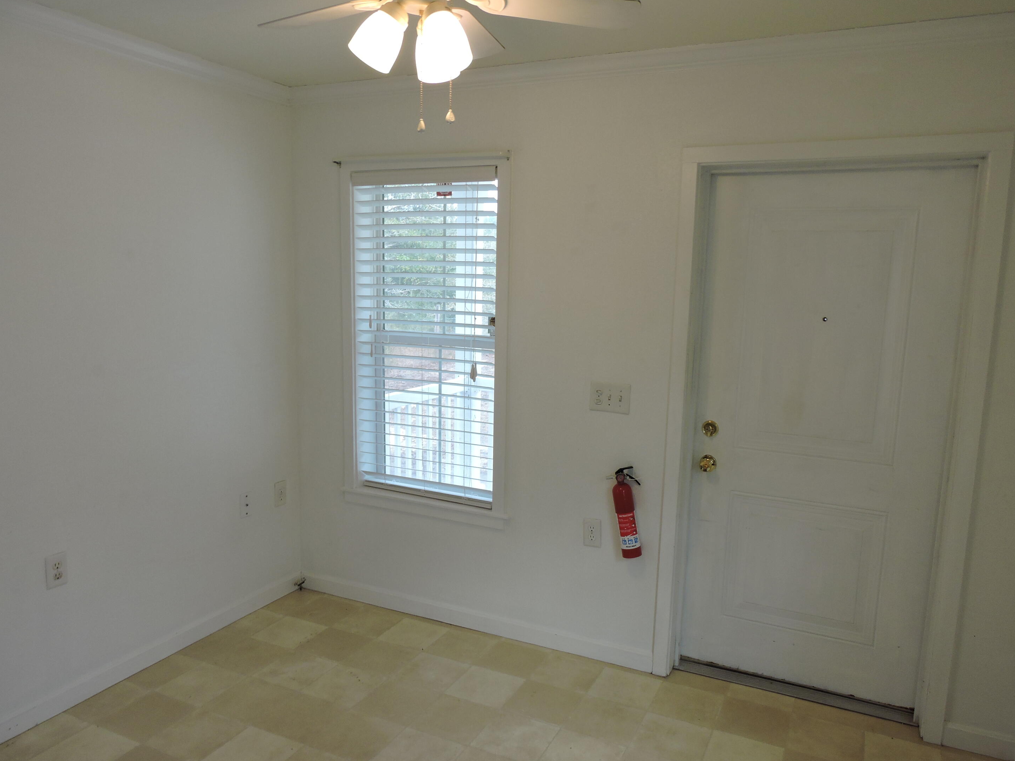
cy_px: 394
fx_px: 733
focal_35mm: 25
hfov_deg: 69.4
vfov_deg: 54.9
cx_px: 516
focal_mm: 4.3
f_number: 3.3
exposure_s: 1/40
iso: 100
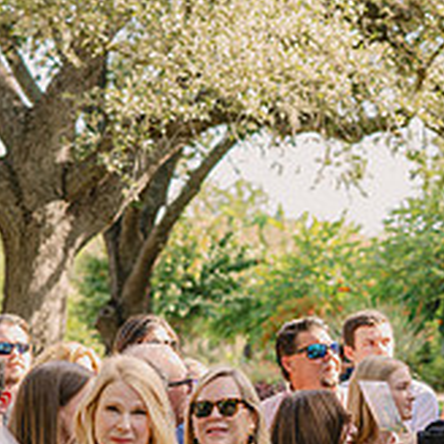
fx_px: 3178
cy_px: 453
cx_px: 669
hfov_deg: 7.8
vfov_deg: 7.9
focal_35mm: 219
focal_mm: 70
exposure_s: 1/250
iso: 200
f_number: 4
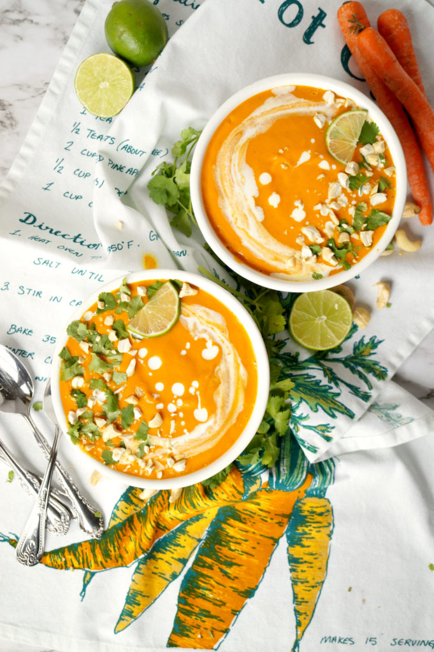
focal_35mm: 45
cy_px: 326
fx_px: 815
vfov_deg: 43.6
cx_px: 217
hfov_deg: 29.8
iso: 200
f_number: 3.5
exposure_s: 1/50
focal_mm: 30
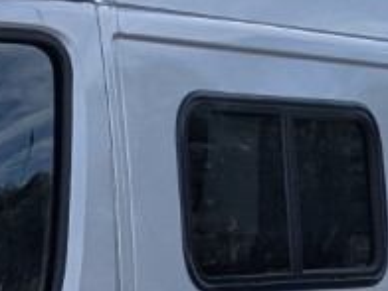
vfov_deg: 8.4
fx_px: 1917
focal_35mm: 171
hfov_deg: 11.3
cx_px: -122
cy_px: 511
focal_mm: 6.81
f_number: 1.85
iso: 45
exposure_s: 1/2762
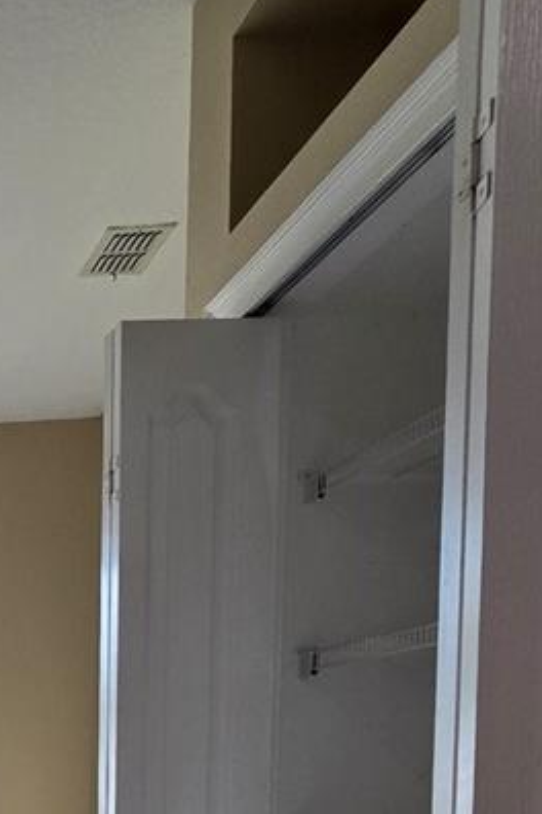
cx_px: -339
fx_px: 926
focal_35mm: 41
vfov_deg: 40.3
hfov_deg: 23.5
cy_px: 849
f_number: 2.2
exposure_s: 1/120
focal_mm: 2.2
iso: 50
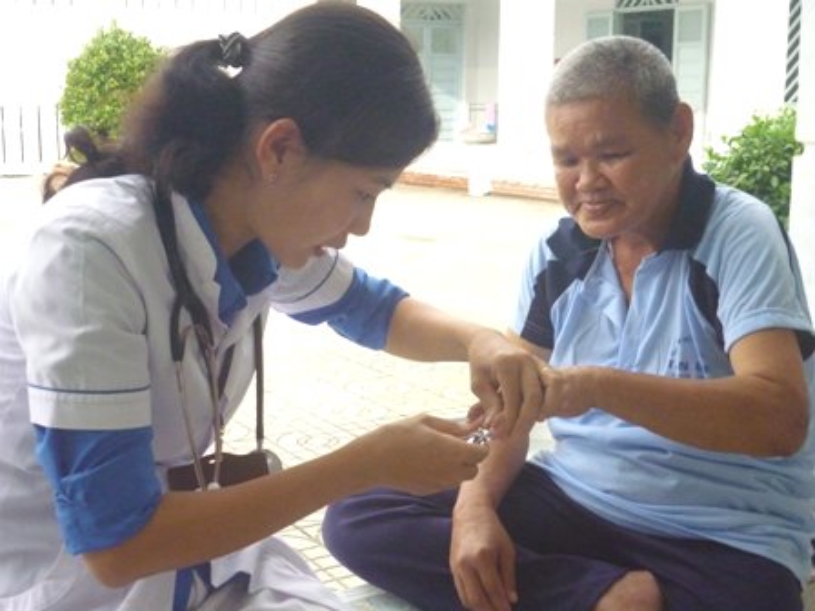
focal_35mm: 48
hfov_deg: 39.7
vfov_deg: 30.3
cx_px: 408
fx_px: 1130
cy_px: 306
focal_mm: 8
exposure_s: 1/125
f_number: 9
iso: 800
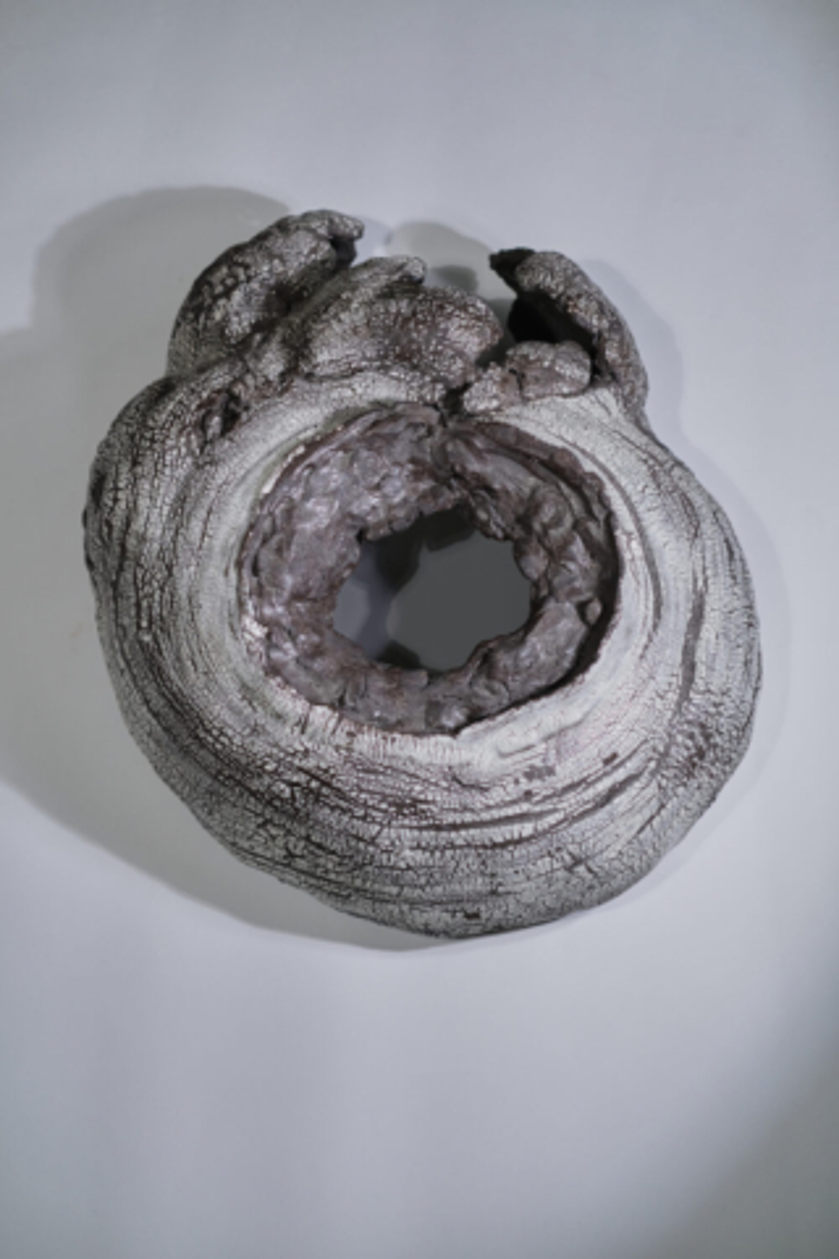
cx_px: 420
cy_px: 630
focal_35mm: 53
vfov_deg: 37.5
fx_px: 1853
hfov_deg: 25.5
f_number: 2
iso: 160
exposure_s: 1/250
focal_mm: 35
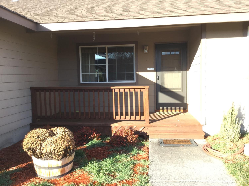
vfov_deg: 45.4
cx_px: 124
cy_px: 93
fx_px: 223
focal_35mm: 31
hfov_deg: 58.4
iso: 25
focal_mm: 3.3
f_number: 2.4
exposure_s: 1/165
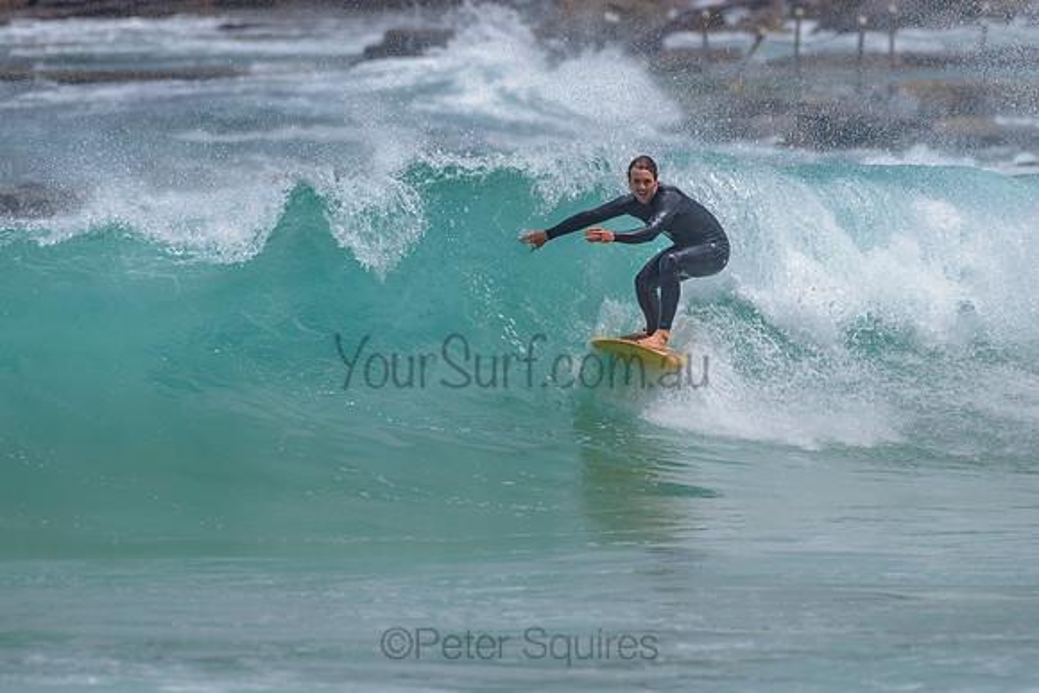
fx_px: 17687
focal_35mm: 613
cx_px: 554
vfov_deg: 2.2
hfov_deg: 3.4
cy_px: 268
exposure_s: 1/2000
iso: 180
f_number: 5.6
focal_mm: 500
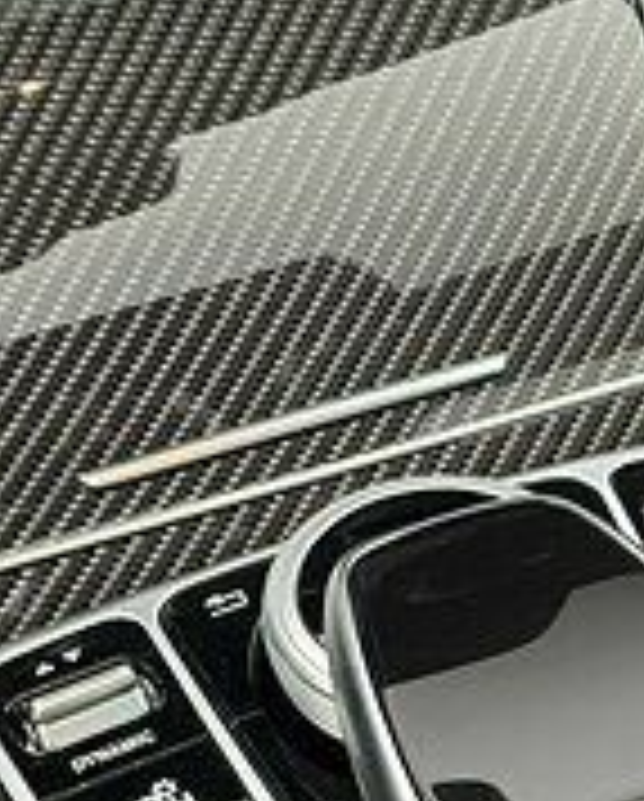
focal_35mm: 144
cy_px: 828
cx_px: 630
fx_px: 3422
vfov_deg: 13.2
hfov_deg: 10.7
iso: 160
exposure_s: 1/60
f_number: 1.78
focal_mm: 6.76
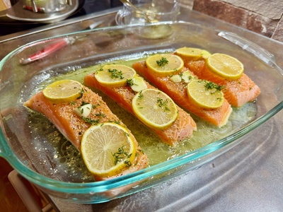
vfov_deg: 56.8
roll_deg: -5.9
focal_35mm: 24
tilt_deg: -42.9
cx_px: 142
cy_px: 106
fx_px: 196
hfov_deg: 71.6
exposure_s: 1/50
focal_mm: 6.76
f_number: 1.78
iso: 125
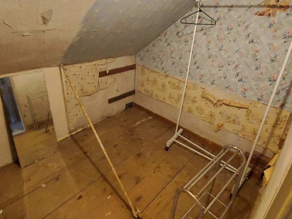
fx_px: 169
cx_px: 122
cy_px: 82
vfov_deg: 65.0
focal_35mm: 20
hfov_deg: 81.1
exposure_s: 1/29
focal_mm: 1.8
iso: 400
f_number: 2.2
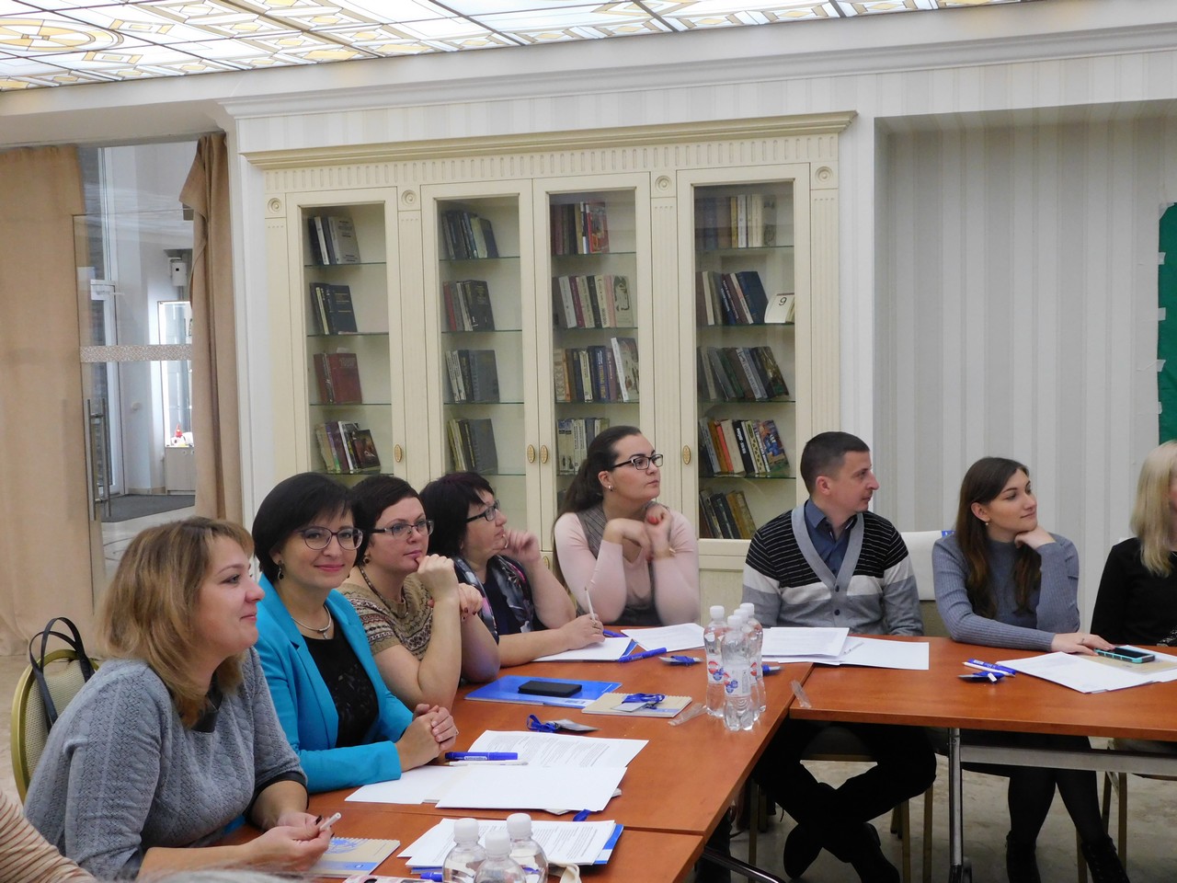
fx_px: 1360
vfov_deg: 36.0
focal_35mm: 40
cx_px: 588
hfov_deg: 46.8
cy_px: 442
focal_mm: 7.1
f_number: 3.6
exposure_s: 1/15
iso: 400
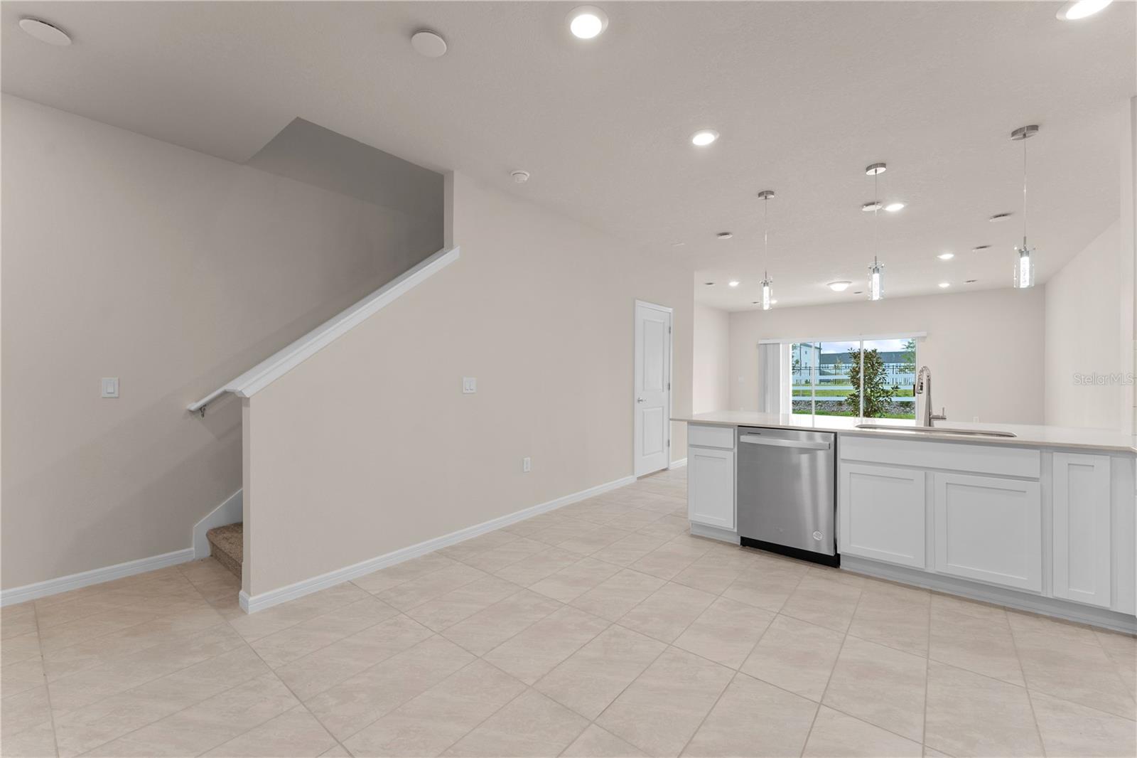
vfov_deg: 81.2
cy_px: 379
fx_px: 442
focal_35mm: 14
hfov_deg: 104.3
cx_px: 568
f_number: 8
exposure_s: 1/8
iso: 320
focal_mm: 14
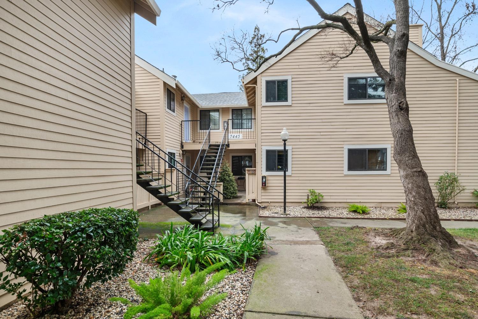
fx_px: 226
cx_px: 239
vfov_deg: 70.4
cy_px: 160
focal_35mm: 17
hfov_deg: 93.3
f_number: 9
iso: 100
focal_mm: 11.5
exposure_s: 1/3
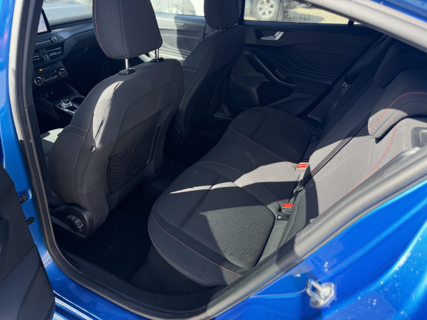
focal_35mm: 24
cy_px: 160
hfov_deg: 71.6
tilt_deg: -29.0
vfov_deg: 56.8
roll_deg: -4.2
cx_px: 214
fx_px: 296
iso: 80
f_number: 1.78
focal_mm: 6.76
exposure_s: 1/423
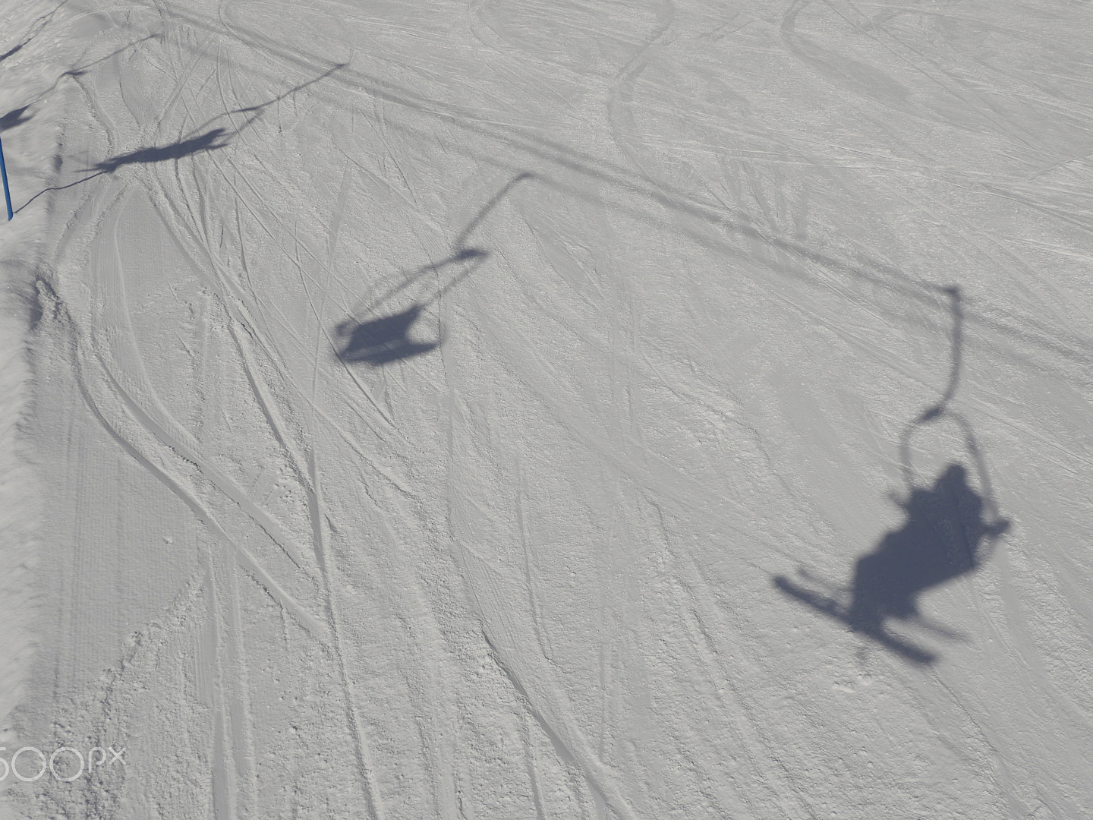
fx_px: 1263
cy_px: 408
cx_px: 545
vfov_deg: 36.0
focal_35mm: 40
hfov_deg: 46.8
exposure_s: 1/8000
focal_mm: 18
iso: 200
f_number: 4
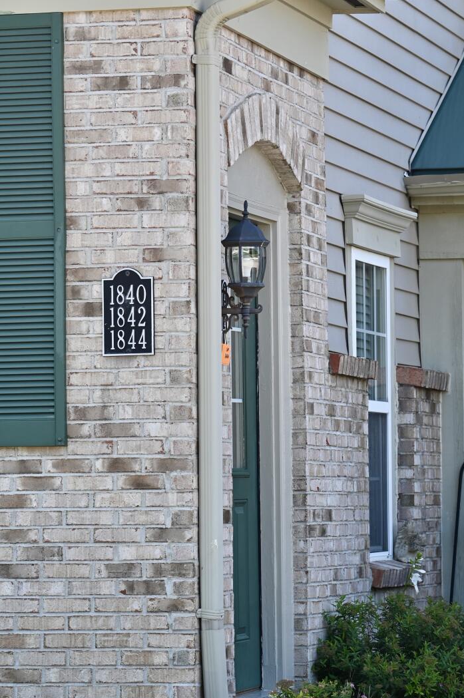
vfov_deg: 12.5
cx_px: 431
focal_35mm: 164
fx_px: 3178
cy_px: 313
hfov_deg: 8.3
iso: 200
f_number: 4
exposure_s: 1/320
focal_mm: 86
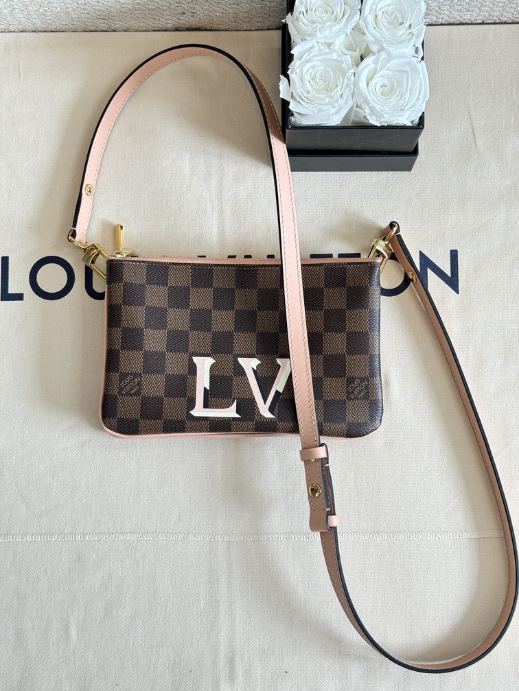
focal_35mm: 48
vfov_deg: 39.7
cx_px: 260
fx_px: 960
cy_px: 346
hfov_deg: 30.3
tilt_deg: -81.7
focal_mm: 6.76
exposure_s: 1/50
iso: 64
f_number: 1.78
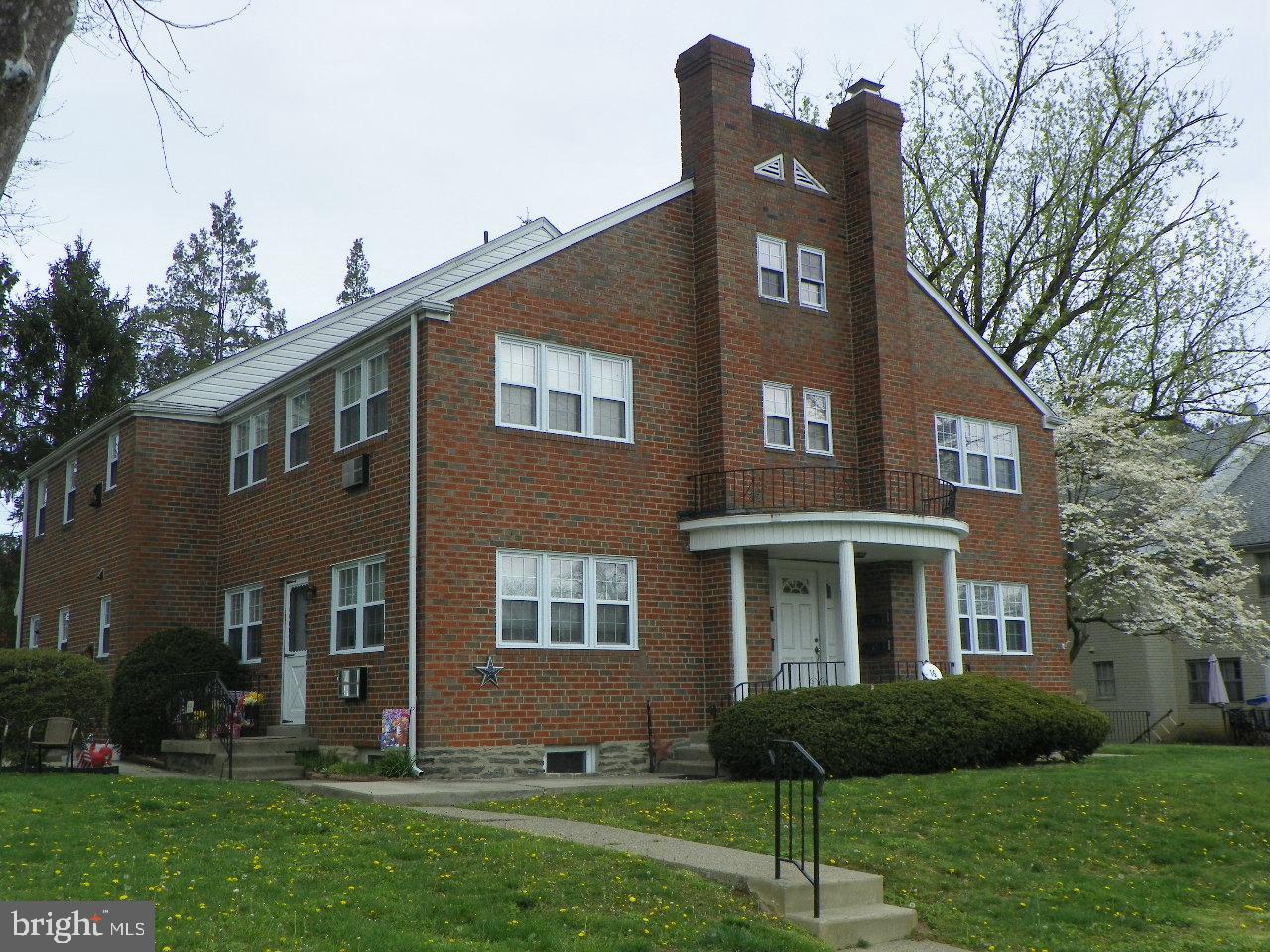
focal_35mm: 37
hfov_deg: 50.1
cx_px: 635
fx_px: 1357
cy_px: 476
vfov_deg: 38.7
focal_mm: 6.6
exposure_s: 1/400
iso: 64
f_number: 4
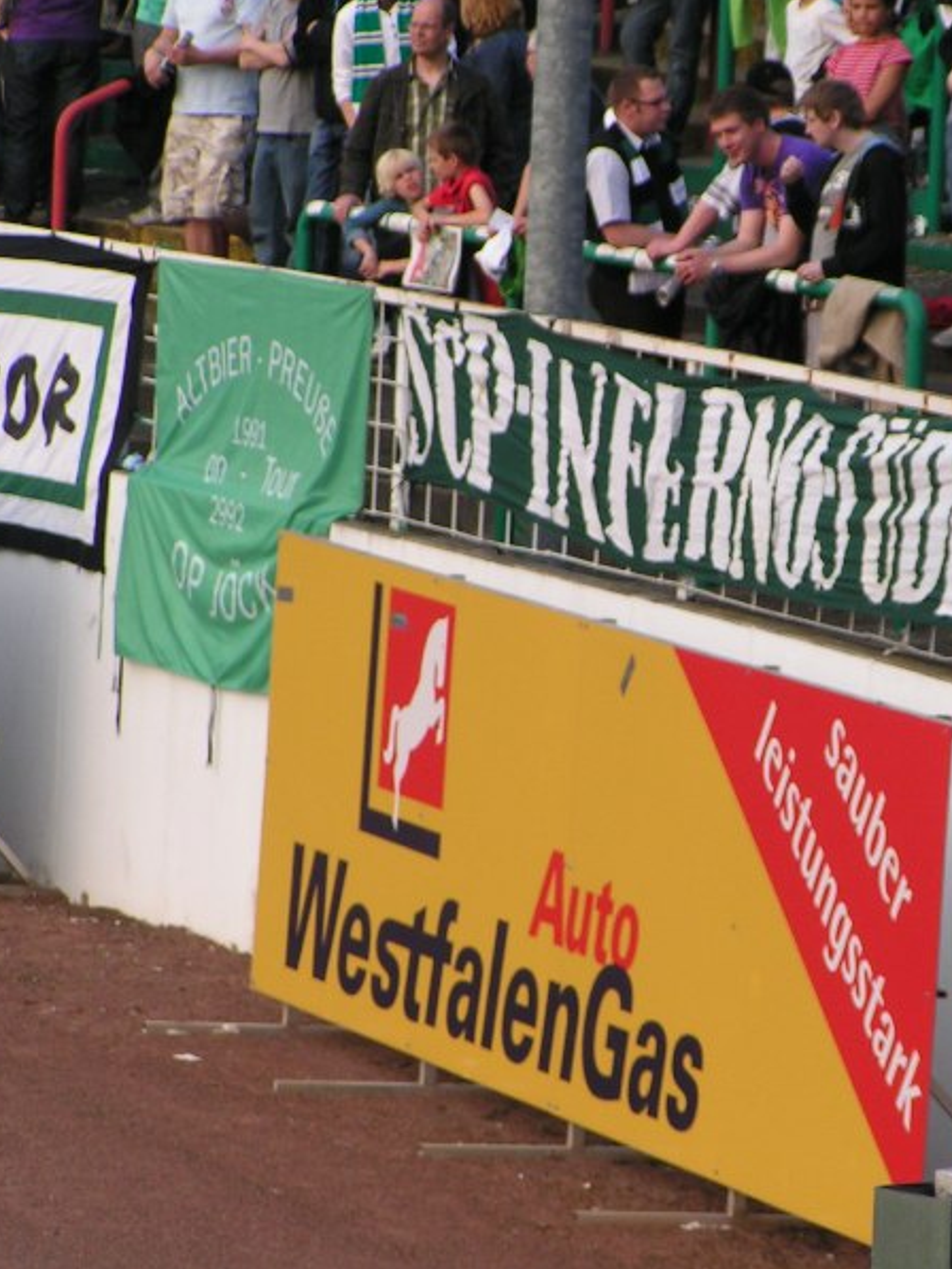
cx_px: 752
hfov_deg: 4.9
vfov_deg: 6.5
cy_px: 633
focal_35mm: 303
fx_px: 11107
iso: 50
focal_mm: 34.5
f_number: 4.5
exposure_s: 1/250
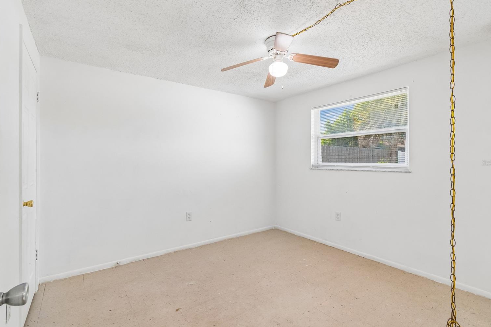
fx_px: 218
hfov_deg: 96.7
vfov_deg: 73.7
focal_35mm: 16
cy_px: 163
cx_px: 249
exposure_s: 1/3.33
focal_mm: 10
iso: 100
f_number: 7.1
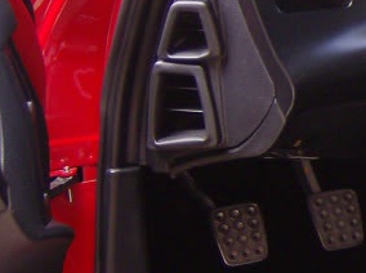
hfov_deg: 13.2
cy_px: 42
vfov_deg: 10.7
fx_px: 1446
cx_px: 620
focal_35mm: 137
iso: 157
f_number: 2.9
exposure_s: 1/71
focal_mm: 6.4
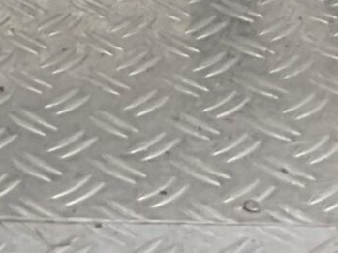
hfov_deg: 9.1
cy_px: -660
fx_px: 2078
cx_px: -167
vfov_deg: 6.1
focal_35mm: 213
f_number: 1.8
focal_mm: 3
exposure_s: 1/120
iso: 16
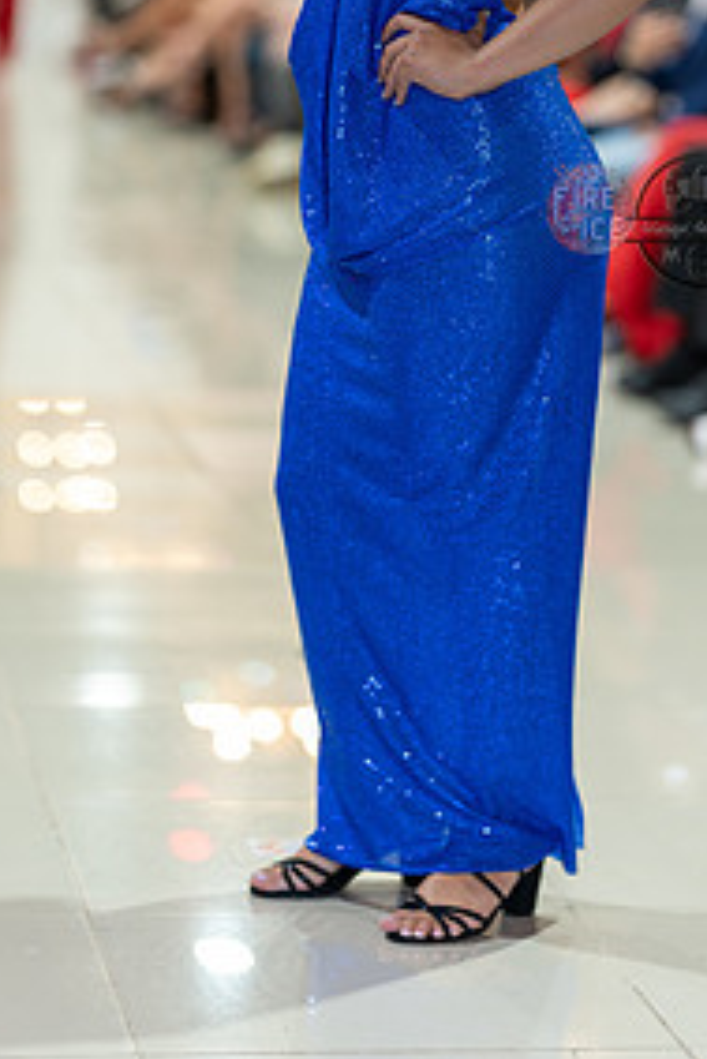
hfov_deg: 10.2
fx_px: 3972
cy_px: 221
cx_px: 382
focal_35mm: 135
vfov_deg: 15.1
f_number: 1.4
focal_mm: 85
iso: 250
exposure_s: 1/160
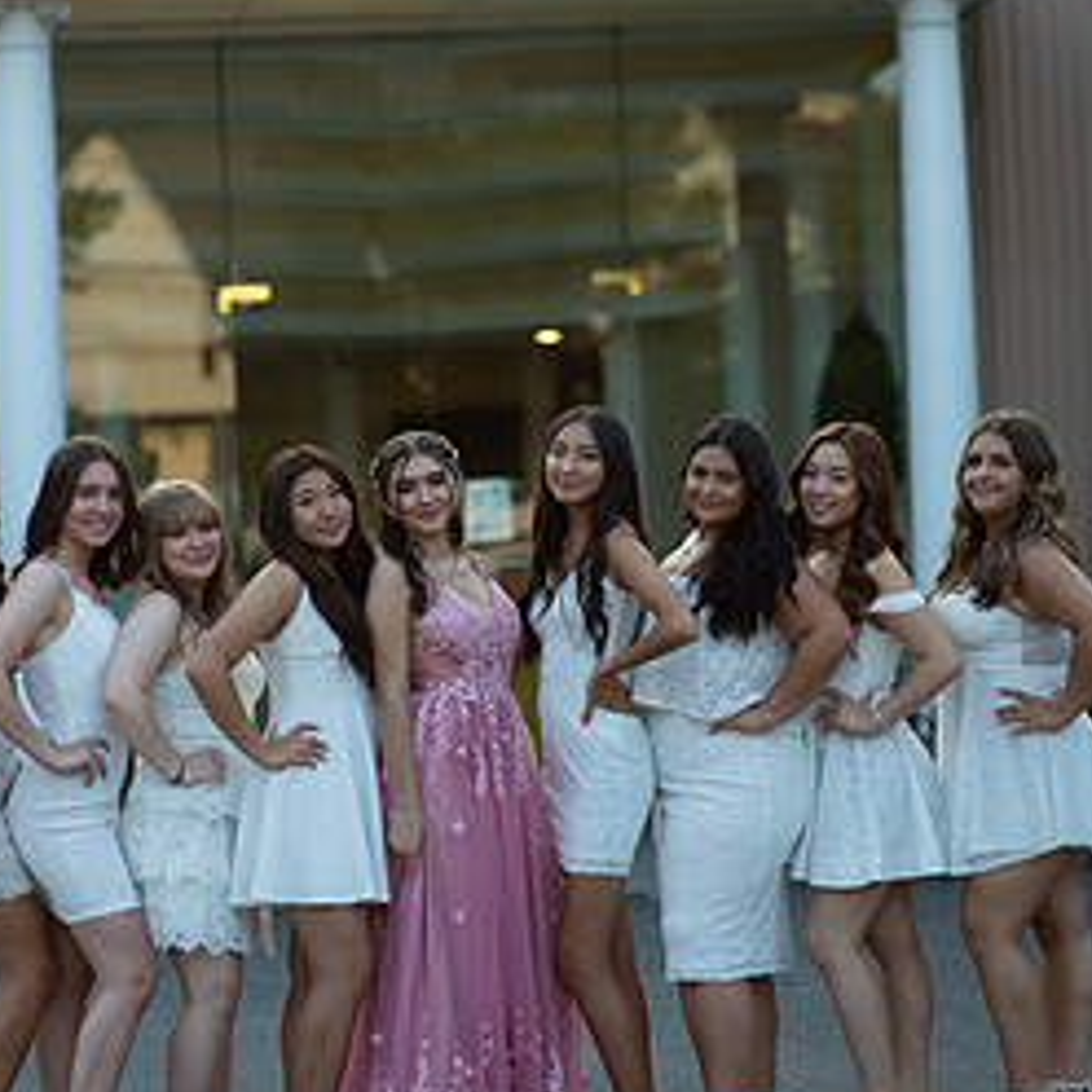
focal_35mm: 131
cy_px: 440
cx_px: 447
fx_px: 4675
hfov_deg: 13.3
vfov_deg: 13.3
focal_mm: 85
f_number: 2
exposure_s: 1/1000
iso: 250
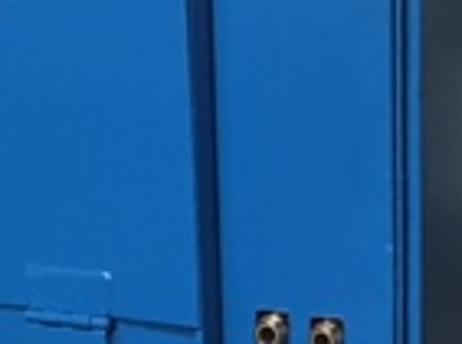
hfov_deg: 14.9
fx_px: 1757
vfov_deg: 11.1
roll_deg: +1.3
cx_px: 328
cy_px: 292
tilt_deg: -13.1
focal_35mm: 132
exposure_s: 1/15
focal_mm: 4.15
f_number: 2.2
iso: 100
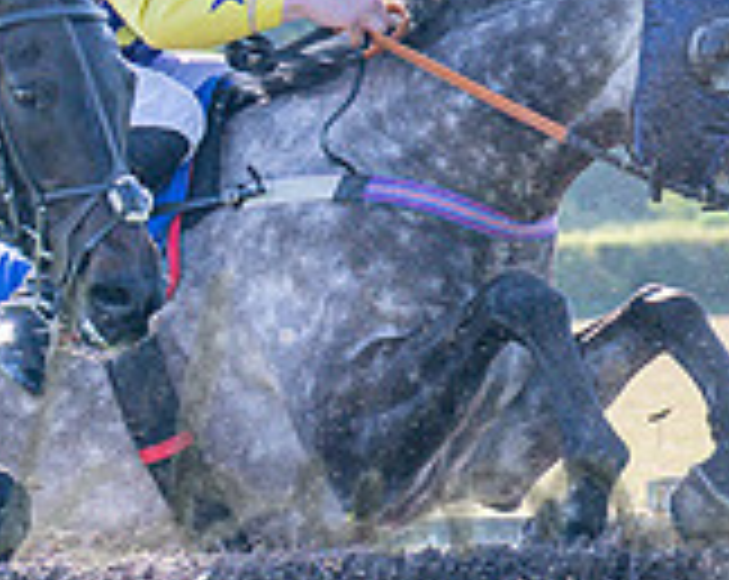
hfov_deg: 4.4
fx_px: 9325
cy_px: 64
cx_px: -707
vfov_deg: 3.6
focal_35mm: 433
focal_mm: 70
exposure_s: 1/1250
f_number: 4
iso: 320
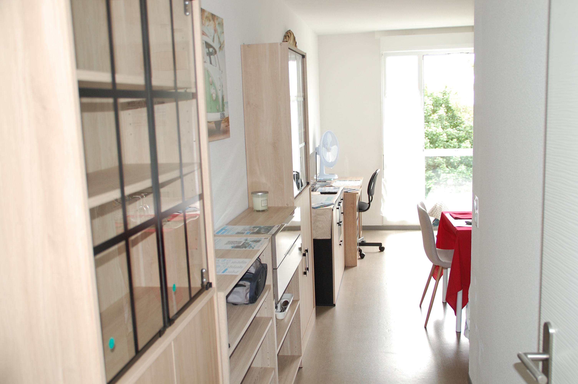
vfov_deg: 35.4
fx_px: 602
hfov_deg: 51.3
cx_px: 289
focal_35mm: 38
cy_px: 192
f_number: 3.8
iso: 400
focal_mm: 25
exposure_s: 1/80
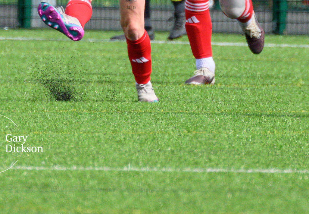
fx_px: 17909
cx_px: 159
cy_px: -136
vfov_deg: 0.7
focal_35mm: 2061
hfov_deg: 1.0
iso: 1400
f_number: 5.6
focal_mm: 400
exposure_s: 1/4000
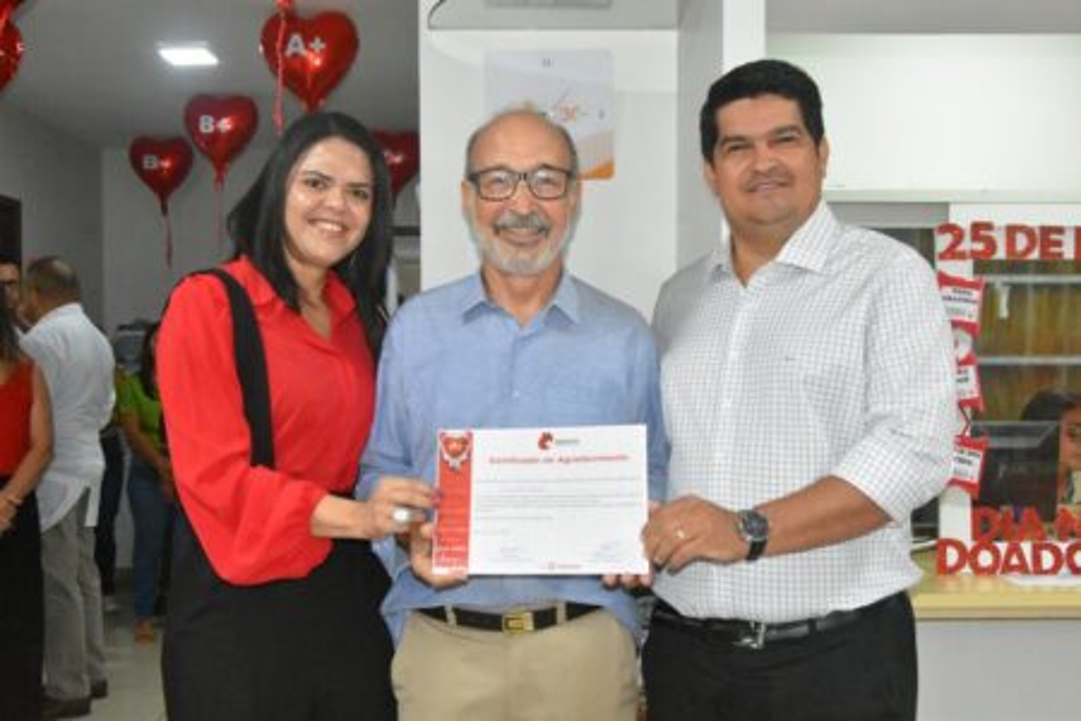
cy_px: 360
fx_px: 1171
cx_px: 540
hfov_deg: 49.6
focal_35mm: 39
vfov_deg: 34.2
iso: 10000
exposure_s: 1/100
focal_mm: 26
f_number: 9
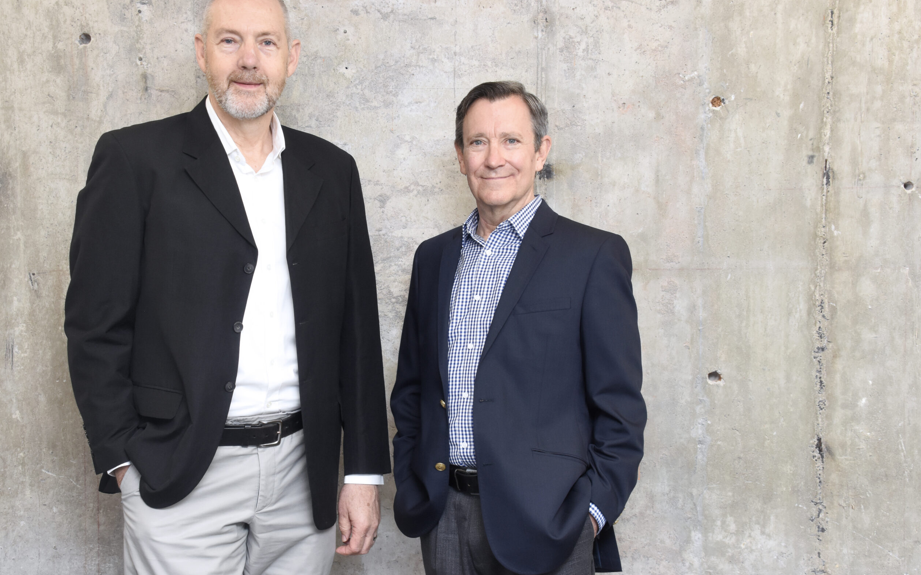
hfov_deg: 34.6
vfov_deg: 22.0
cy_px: 281
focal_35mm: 59
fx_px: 1481
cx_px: 456
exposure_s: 1/60
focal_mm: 38
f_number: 7.1
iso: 800
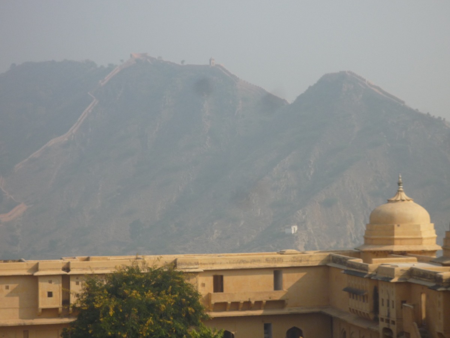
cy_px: 169
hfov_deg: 15.3
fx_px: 1677
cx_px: 225
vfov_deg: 11.5
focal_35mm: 129
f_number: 5.7
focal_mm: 18.9
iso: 100
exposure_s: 1/500
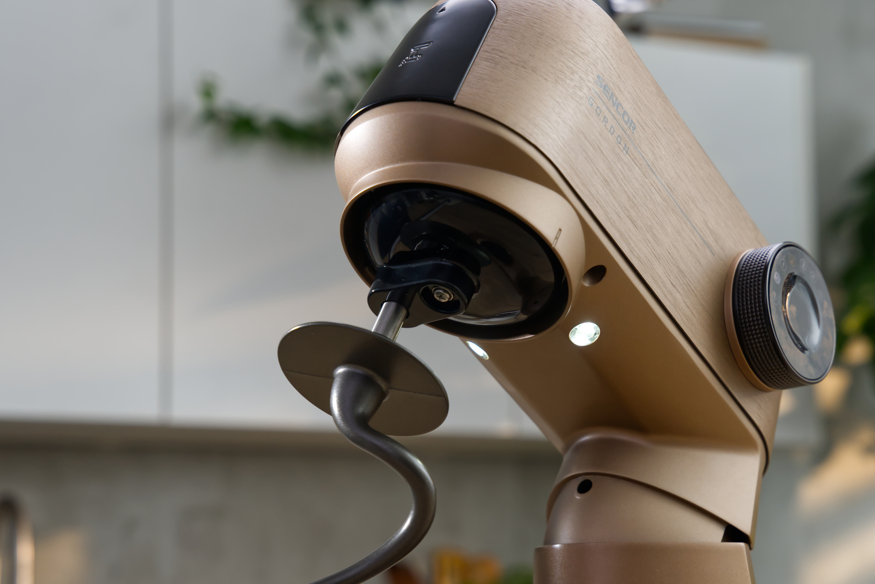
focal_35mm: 73
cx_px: 459
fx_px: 1763
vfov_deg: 18.8
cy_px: 373
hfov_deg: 27.9
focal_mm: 55.4
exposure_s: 1/160
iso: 640
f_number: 5
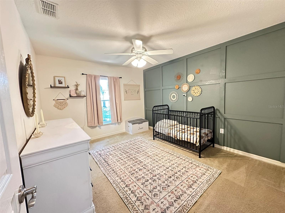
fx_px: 115
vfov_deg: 85.7
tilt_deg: -5.2
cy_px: 106
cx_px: 142
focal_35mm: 14
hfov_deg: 102.1
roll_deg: +1.5
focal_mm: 2.22
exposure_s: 1/60
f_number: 2.2
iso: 1000
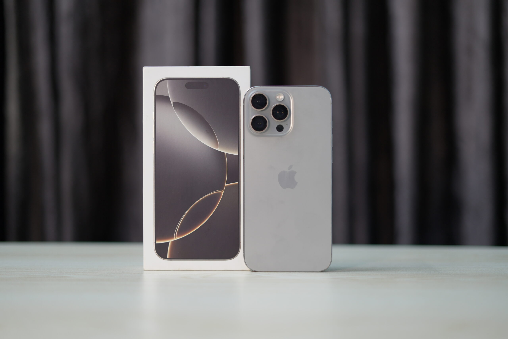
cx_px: 254
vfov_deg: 27.0
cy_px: 170
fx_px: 706
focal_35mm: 50
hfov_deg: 39.6
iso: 320
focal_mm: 50
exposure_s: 1/100
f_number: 2
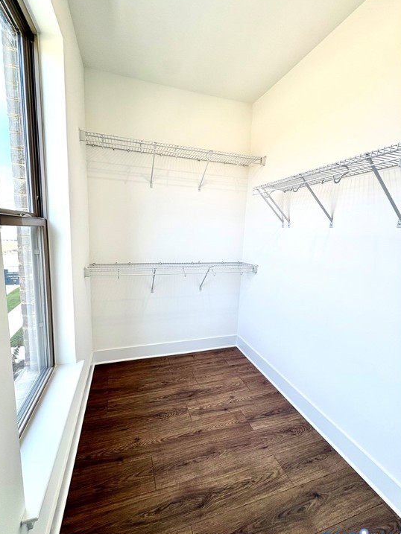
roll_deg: -2.9
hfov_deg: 81.7
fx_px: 232
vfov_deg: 98.2
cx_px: 192
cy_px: 264
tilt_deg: -8.0
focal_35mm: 15
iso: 40
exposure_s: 1/120
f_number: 2.2
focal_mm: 2.22
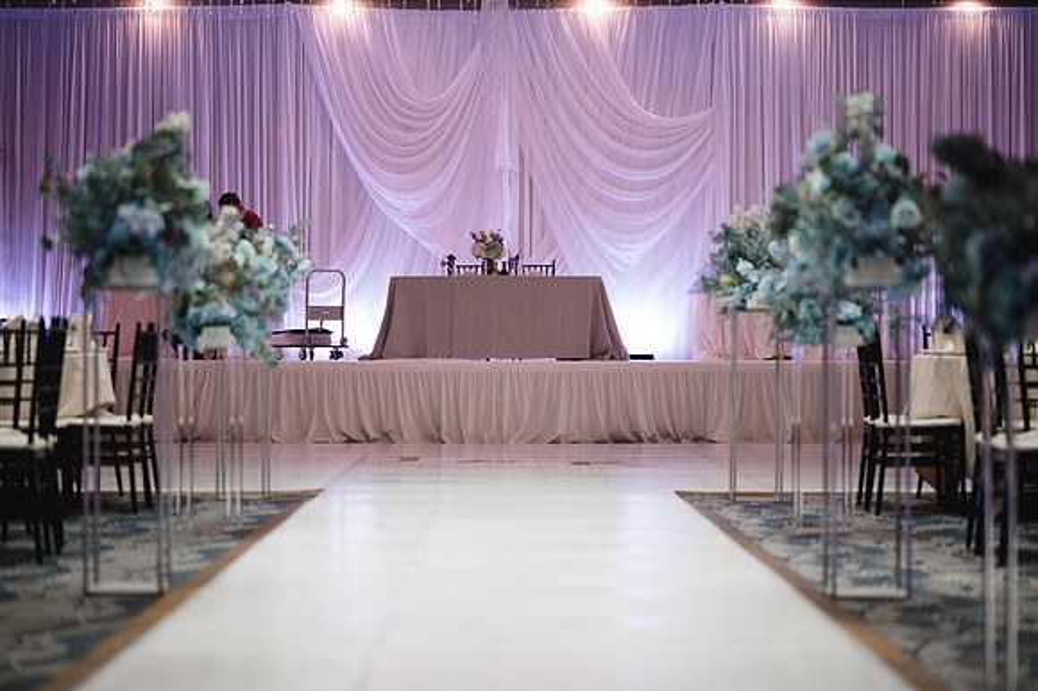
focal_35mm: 89
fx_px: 2578
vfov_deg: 15.3
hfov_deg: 22.8
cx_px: 519
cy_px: 346
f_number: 1.8
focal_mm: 85
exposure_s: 1/1000
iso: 1000
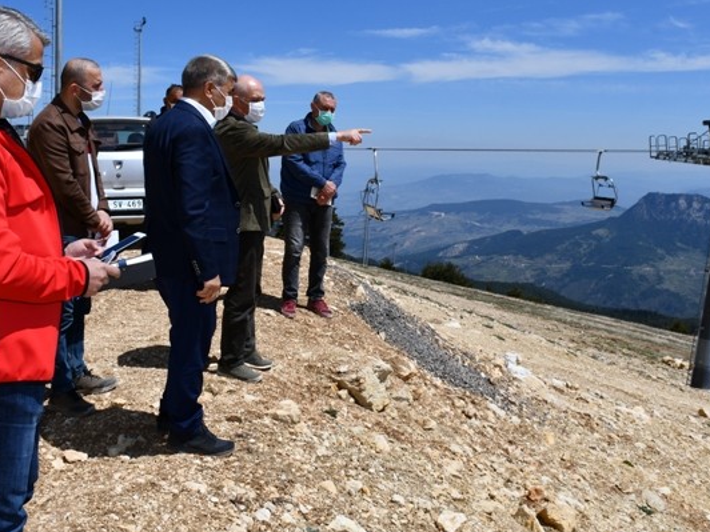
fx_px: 800
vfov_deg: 36.6
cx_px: 332
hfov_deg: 47.8
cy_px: 203
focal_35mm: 39
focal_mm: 18
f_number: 13
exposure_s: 1/250
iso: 100
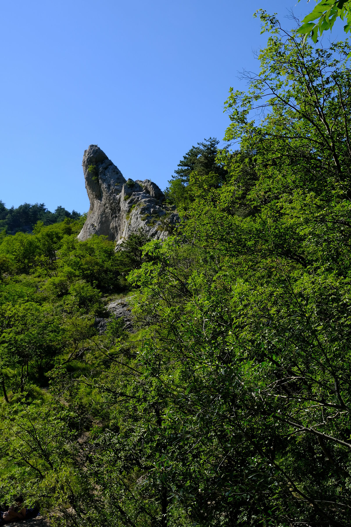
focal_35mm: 39
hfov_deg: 34.2
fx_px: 570
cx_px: 176
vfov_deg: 49.6
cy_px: 264
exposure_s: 1/125
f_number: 13
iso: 200
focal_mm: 25.7
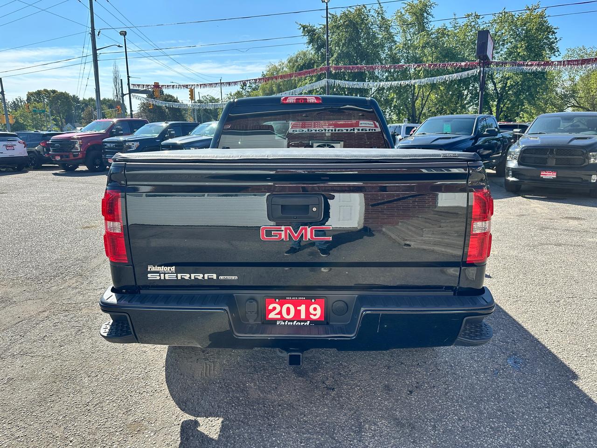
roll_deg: +0.4
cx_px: 298
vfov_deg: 56.8
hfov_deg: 71.6
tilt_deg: -11.7
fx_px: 414
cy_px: 224
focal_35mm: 24
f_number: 1.78
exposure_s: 1/1988
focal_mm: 6.86
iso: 80
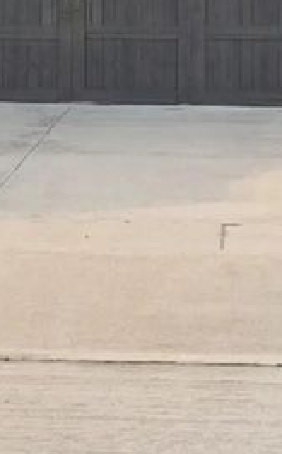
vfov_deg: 14.8
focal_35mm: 138
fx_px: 1702
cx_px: -31
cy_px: -54
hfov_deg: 9.4
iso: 100
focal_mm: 35
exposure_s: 1/50
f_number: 10
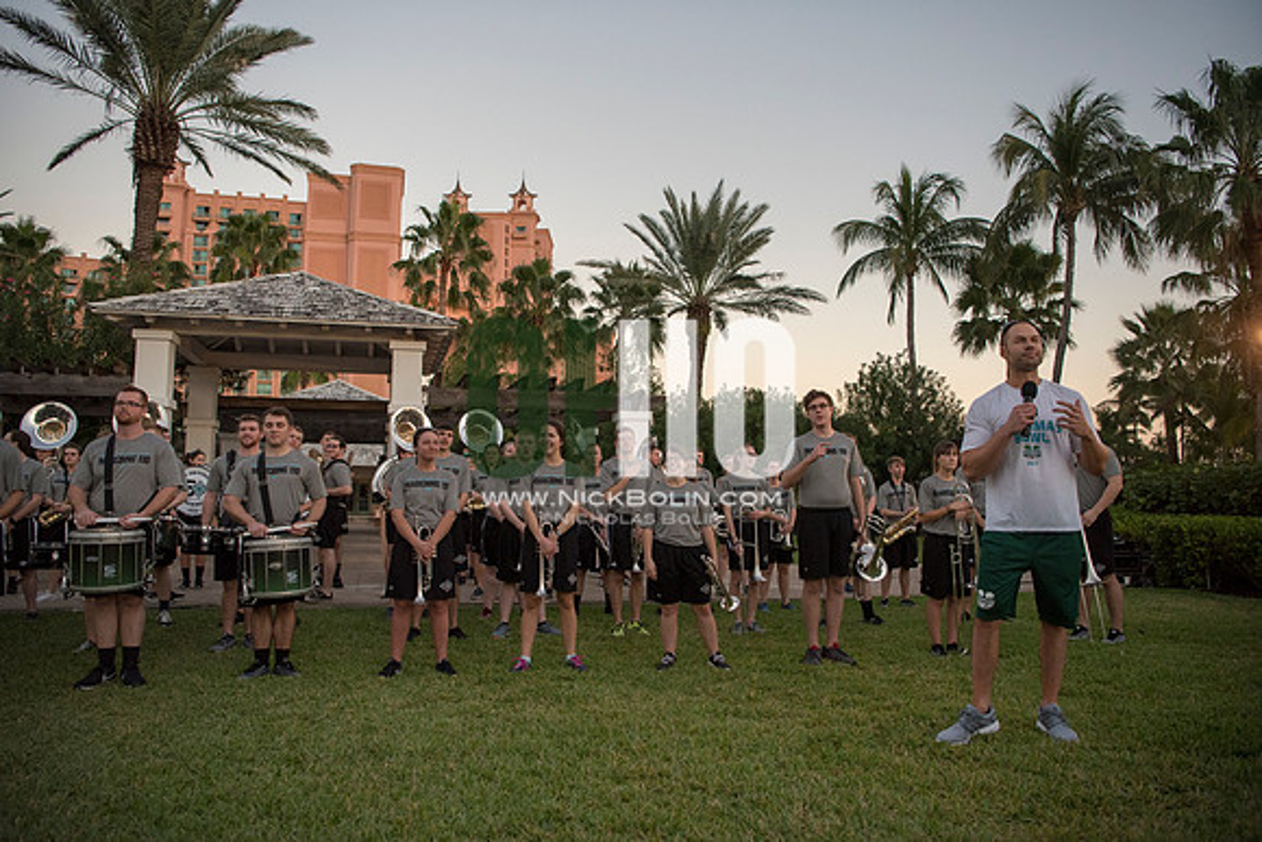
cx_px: 631
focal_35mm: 24
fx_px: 841
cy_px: 421
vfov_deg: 53.2
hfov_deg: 73.7
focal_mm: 24
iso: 2000
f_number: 3.2
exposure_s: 1/1600
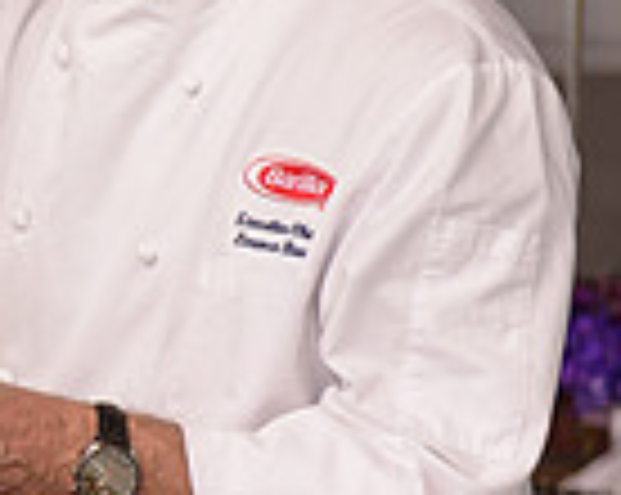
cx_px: -540
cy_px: 232
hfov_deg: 6.8
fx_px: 5084
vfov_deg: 5.6
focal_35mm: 277
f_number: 3.2
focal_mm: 70
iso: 200
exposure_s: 1/1250
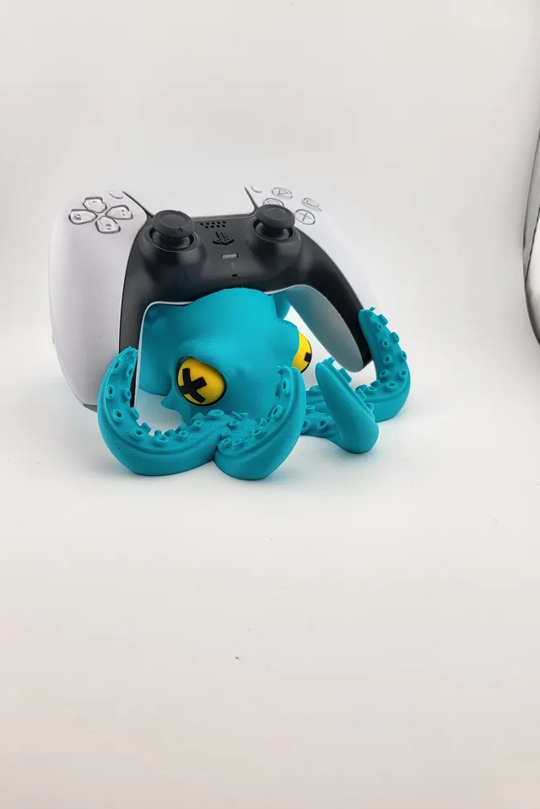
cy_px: 410
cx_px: 229
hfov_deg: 49.4
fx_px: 585
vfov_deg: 69.4
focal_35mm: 26
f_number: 1.8
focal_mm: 5
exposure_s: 1/909
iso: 40
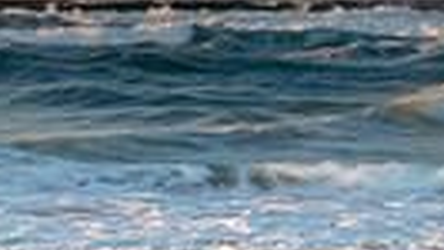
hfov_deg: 12.9
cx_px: 46
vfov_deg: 7.3
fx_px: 1956
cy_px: 87
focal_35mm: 166
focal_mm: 24
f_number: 10
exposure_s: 1/3
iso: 50
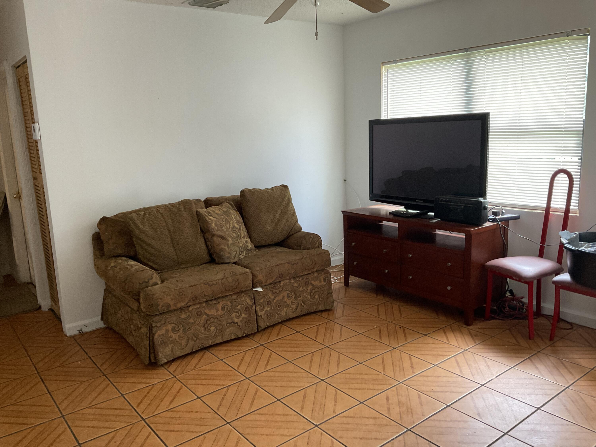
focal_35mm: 29
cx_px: 298
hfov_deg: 61.7
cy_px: 224
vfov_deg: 48.2
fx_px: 499
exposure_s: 1/60
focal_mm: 3
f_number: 1.8
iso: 125
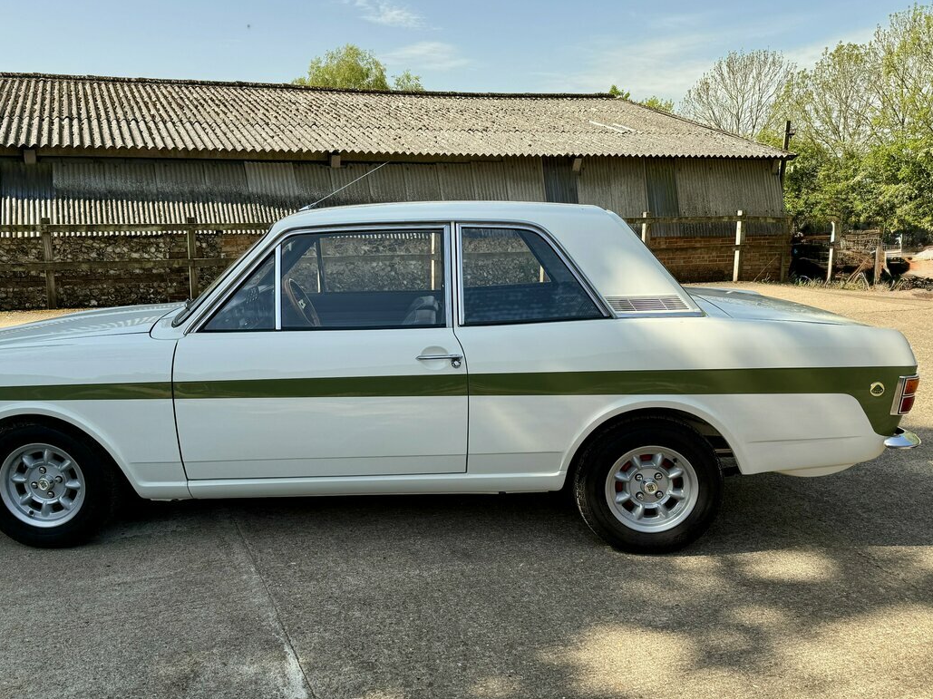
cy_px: 348
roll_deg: +1.6
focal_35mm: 28
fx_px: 754
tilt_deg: -9.6
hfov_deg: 63.3
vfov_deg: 49.7
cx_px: 412
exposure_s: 1/858
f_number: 1.78
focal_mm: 6.76
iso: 80
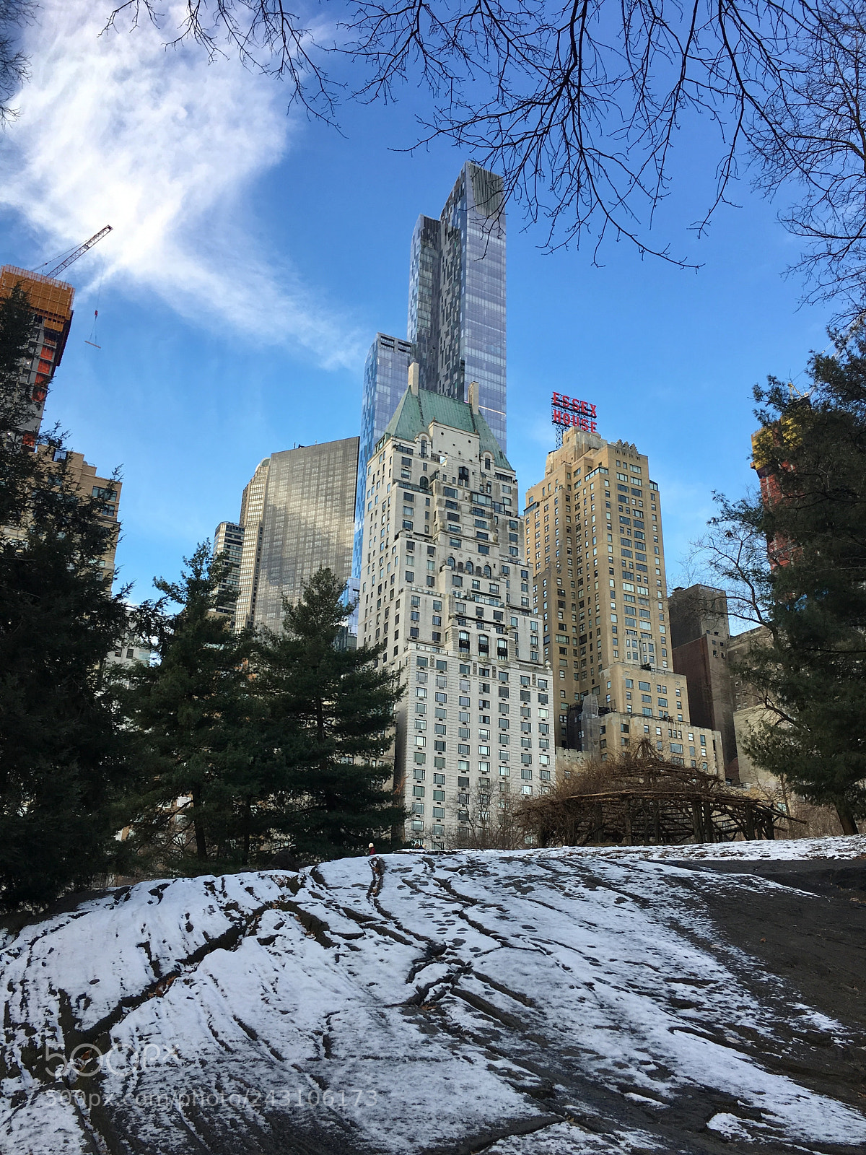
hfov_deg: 48.2
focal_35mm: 29
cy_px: 578
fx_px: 967
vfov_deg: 61.7
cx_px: 433
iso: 25
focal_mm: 4.15
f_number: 2.2
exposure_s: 1/283
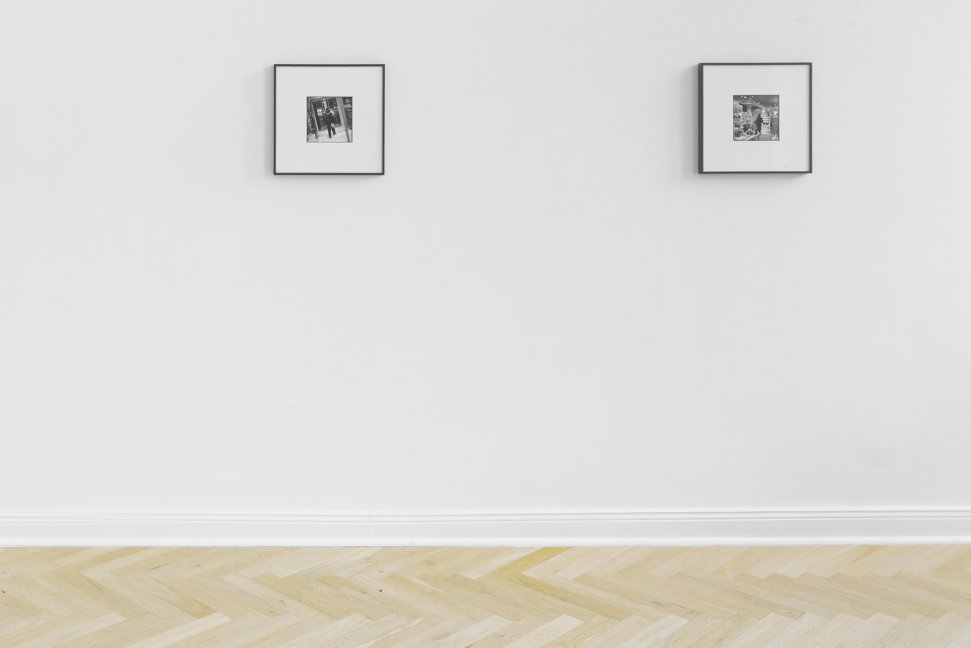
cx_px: 332
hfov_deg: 49.0
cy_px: 198
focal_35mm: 39
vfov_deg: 34.0
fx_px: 1046
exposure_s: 10
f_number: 22
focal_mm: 24.5
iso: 100
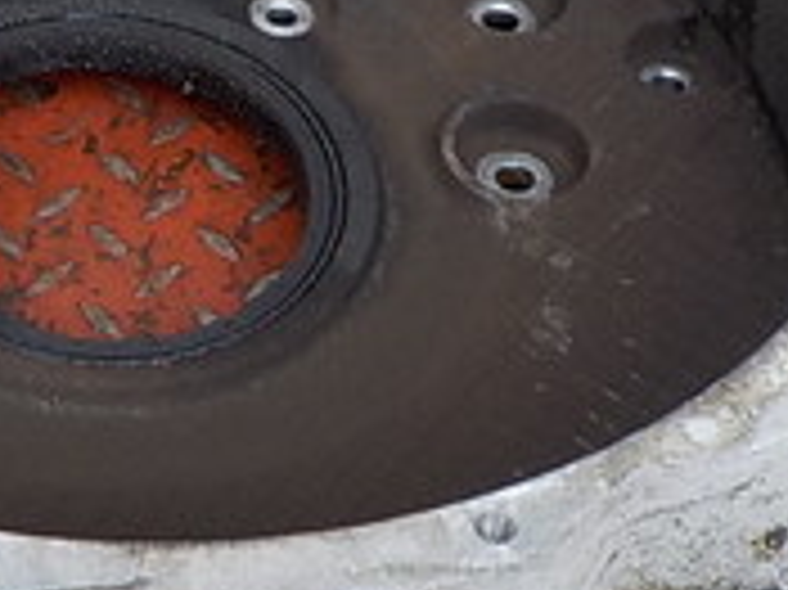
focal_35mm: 110
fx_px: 2502
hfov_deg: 17.6
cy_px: 153
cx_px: 68
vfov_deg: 13.4
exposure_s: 1/60
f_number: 3.3
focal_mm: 4.1
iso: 125
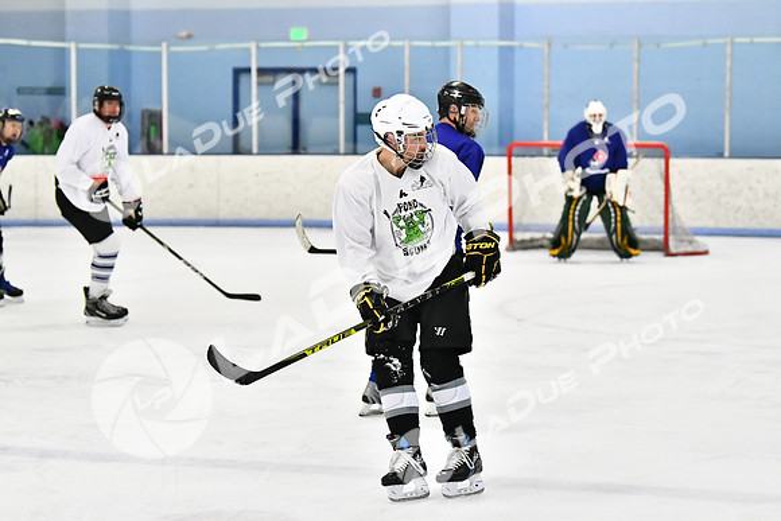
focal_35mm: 153
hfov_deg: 13.4
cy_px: 260
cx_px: 390
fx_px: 3320
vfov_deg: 9.0
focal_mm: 102
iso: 6400
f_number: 3.2
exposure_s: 1/1250
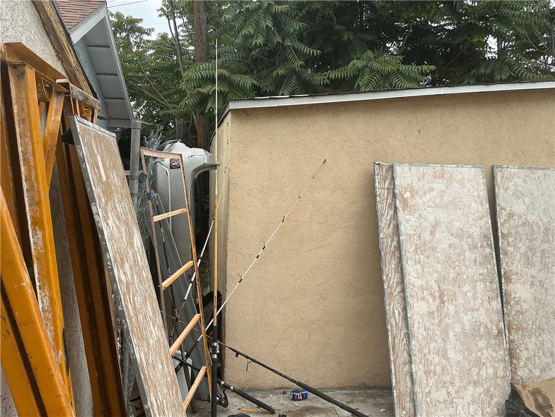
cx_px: 278
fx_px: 449
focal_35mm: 28
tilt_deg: -5.3
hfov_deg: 63.4
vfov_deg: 49.7
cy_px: 208
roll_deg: -1.5
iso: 25
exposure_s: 1/929
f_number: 1.8
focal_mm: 3
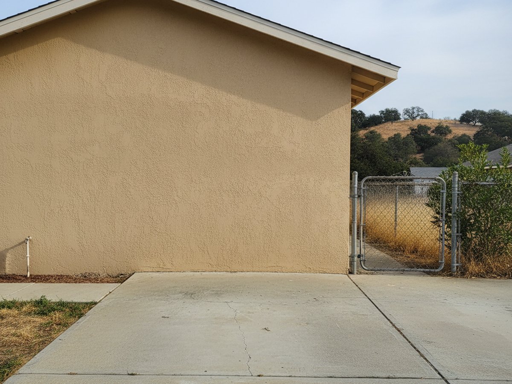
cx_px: 256
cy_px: 192
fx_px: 355
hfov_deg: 71.6
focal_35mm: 24
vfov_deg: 56.8
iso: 259
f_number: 1.68
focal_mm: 6.8
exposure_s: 1/887
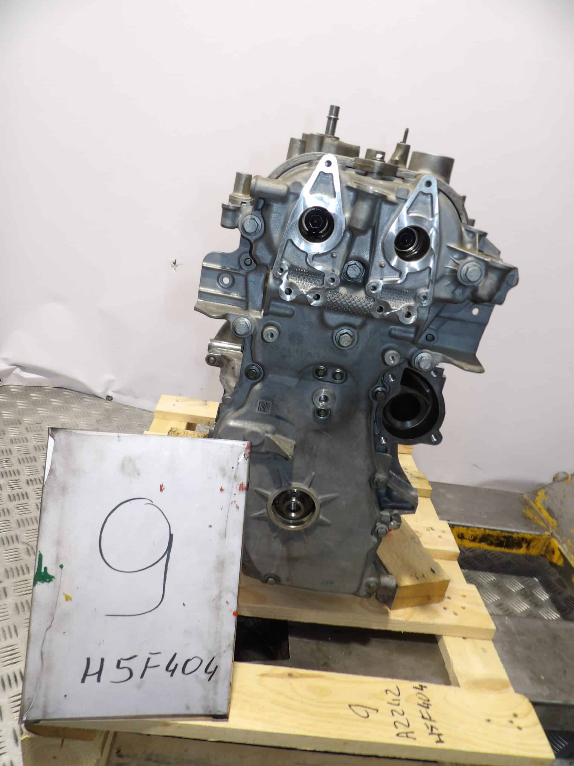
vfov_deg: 71.6
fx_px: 531
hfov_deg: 56.8
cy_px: 383
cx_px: 287
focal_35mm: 24
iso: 160
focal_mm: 4.3
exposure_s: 1/33
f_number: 2.8
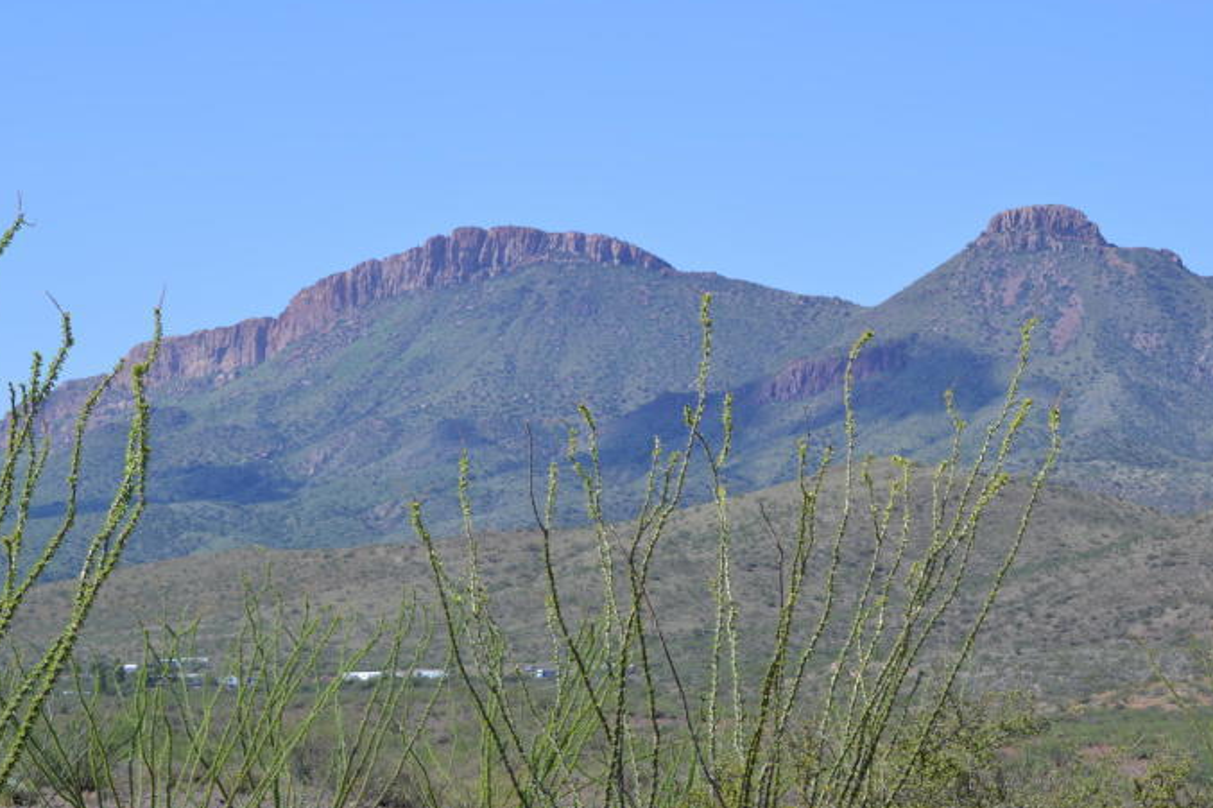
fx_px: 3694
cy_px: 527
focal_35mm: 110
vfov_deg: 12.5
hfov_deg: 18.6
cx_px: 634
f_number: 8
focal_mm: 55
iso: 100
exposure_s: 1/250
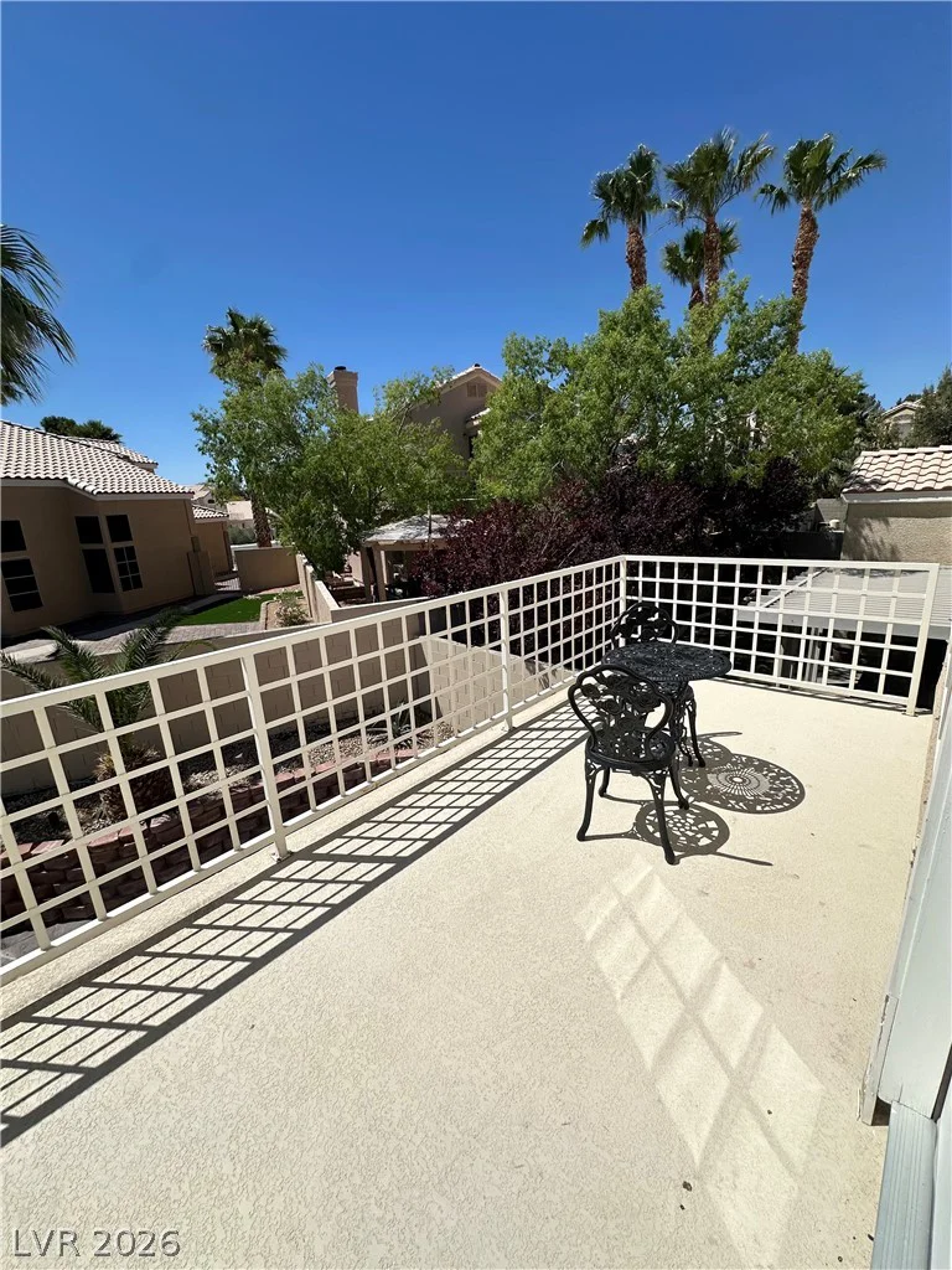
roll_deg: +2.2
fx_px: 513
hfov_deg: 85.7
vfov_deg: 102.1
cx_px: 476
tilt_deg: -15.4
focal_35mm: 14
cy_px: 635
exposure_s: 1/4831
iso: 50
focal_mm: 2.22
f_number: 2.2
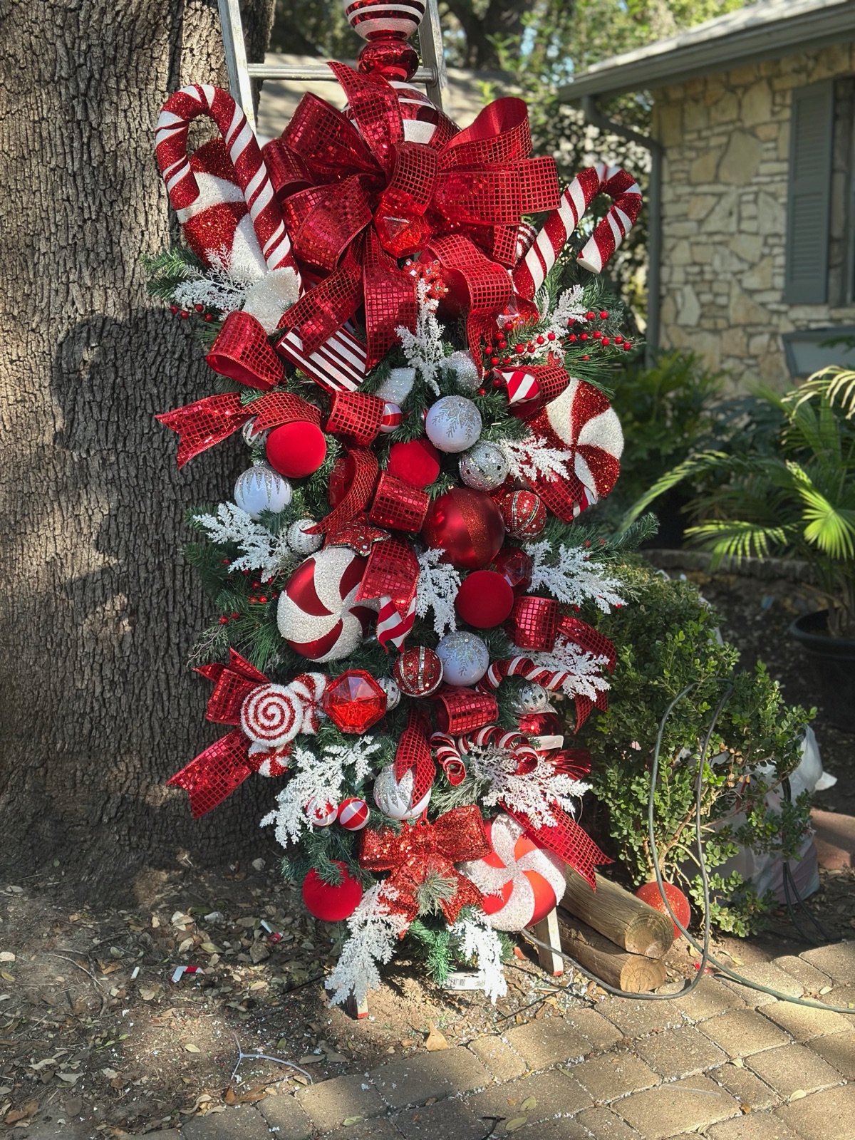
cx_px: 428
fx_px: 1581
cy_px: 570
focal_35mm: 48
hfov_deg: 30.3
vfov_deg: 39.7
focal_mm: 6.86
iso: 80
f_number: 1.78
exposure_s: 1/399
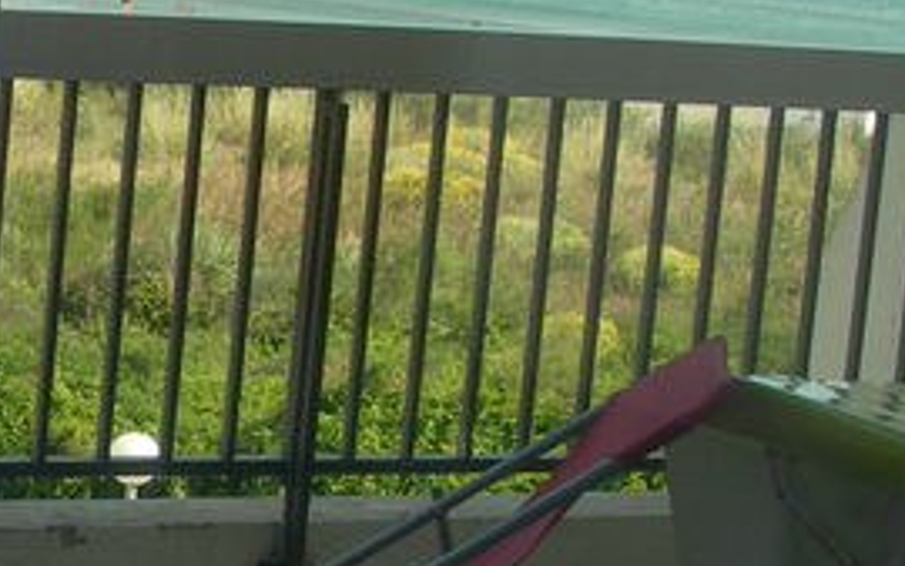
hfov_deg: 13.0
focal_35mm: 149
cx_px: -600
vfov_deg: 8.8
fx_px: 3676
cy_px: 335
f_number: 4.8
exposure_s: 1/208
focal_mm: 7.8
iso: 50
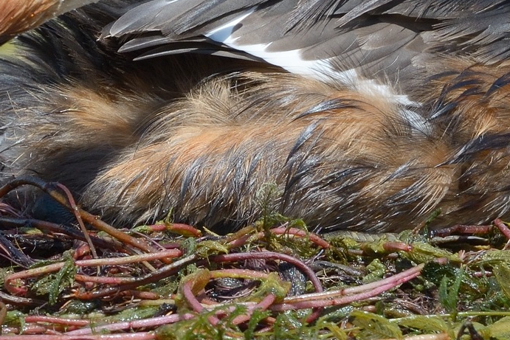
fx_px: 41826
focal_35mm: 2952
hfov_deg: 0.7
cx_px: 162
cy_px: 6
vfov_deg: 0.5
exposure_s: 1/800
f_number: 11
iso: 640
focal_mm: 850
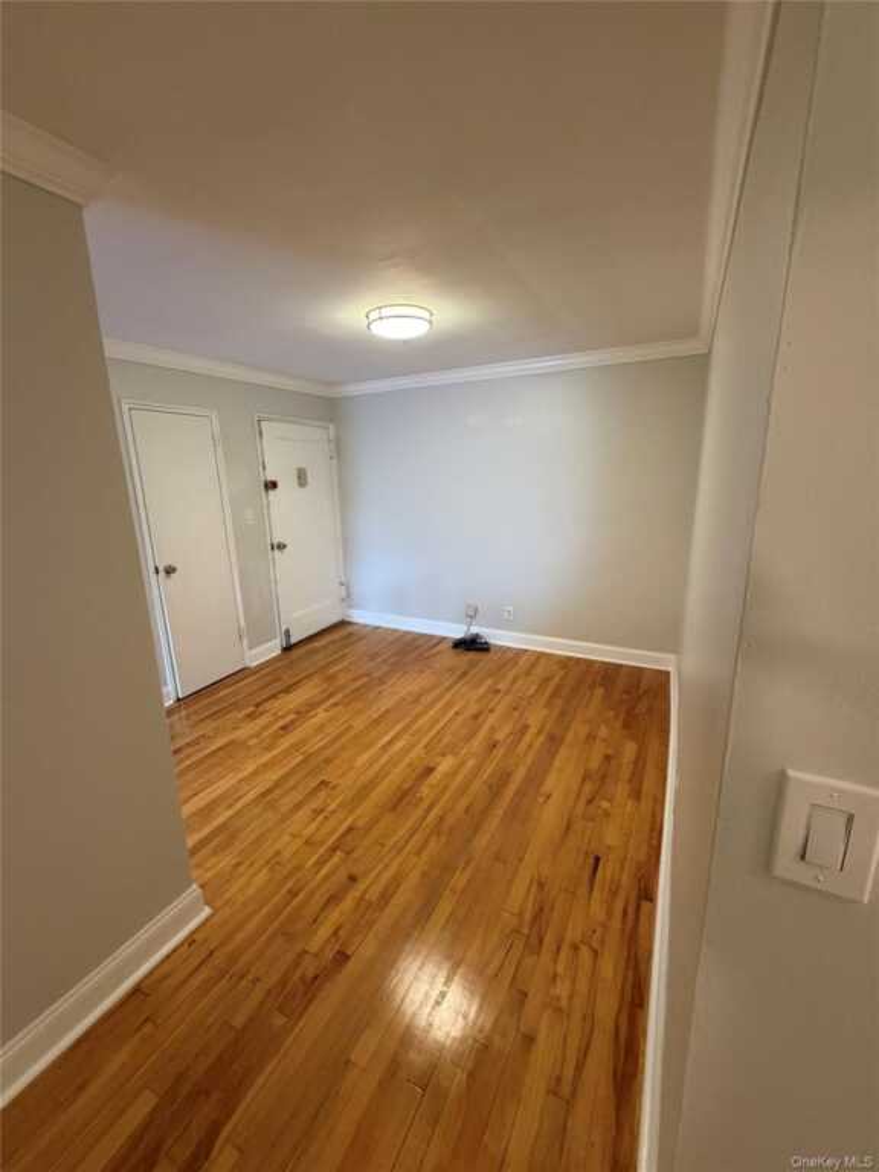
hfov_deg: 85.7
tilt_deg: -13.1
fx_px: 474
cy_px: 586
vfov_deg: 102.1
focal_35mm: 14
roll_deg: +1.7
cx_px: 440
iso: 400
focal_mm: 2.22
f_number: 2.2
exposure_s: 1/60
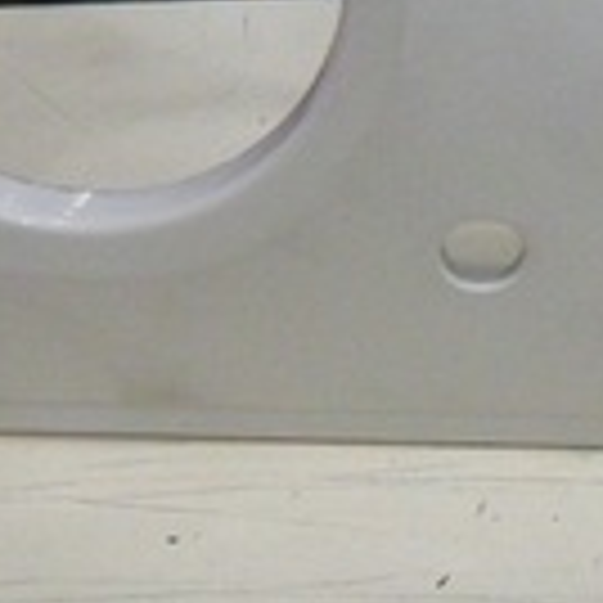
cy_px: -38
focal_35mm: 89
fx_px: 1754
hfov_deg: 19.2
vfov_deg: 18.8
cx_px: 540
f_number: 3.5
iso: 400
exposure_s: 1/30
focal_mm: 4.9
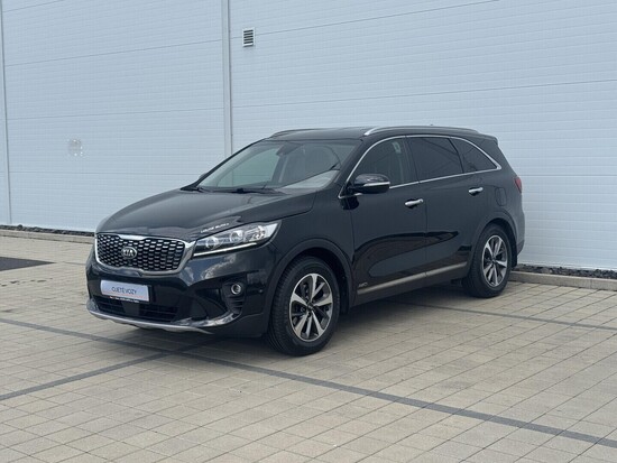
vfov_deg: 30.3
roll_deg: +0.8
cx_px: 308
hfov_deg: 39.6
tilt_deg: -4.6
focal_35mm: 48
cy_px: 232
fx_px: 856
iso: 64
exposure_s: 1/3425
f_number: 1.78
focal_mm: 6.76
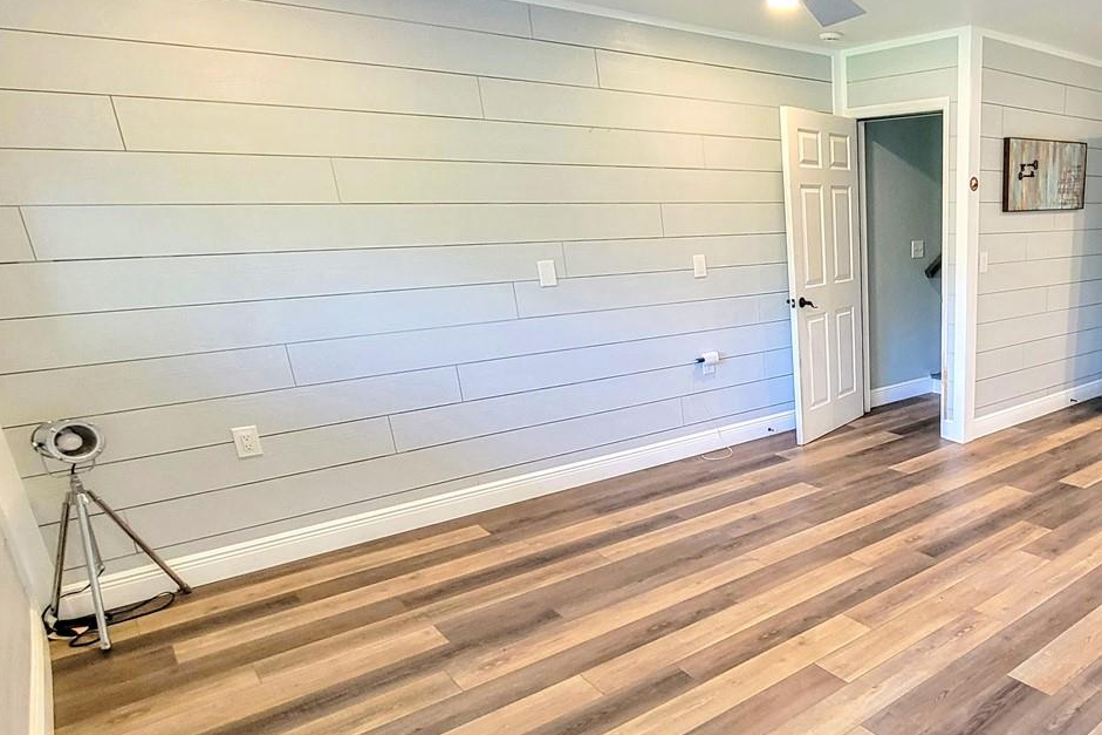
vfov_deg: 54.6
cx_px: 919
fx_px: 704
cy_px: 452
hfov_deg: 67.1
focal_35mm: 23
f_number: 2.2
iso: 200
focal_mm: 2.2
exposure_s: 1/60
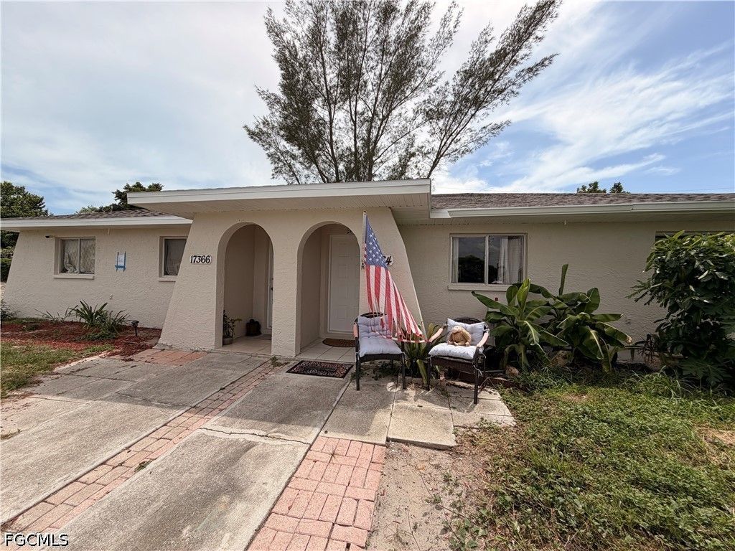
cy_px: 276
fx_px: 297
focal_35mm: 14
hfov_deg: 102.1
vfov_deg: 85.7
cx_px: 368
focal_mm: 2.22
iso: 20
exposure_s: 1/1087
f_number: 2.2
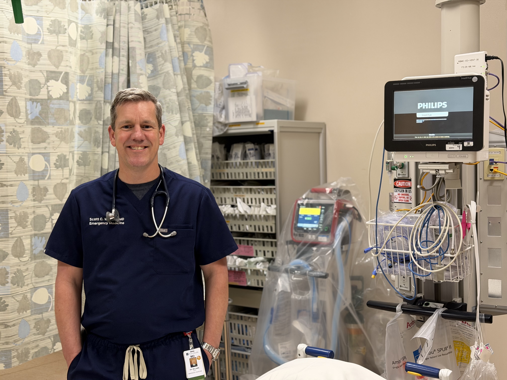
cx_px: 254
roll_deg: +1.6
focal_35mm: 48
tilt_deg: -3.2
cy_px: 190
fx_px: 703
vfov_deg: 30.3
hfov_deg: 39.7
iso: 125
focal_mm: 6.76
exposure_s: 1/60
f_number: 1.78
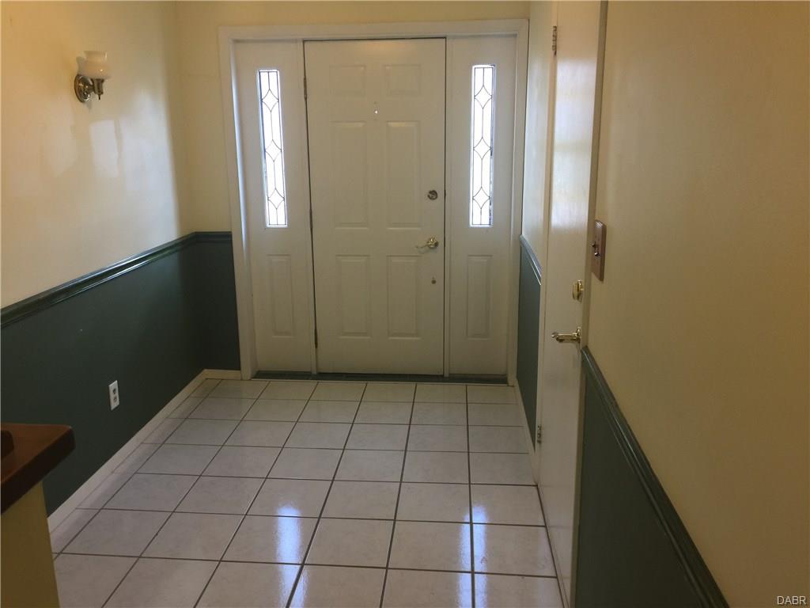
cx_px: 405
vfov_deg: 48.2
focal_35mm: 29
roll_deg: -1.9
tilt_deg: -8.5
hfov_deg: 61.7
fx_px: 679
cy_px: 304
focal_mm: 4.15
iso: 40
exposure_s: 1/15
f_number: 2.2
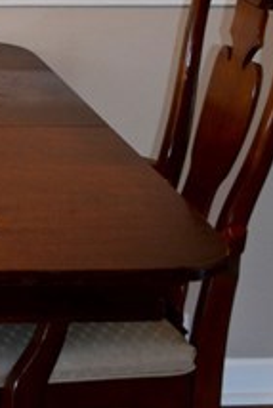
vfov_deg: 12.8
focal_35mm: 152
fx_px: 1726
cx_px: -269
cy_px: -189
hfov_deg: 8.6
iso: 360
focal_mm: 20
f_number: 3.8
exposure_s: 1/125
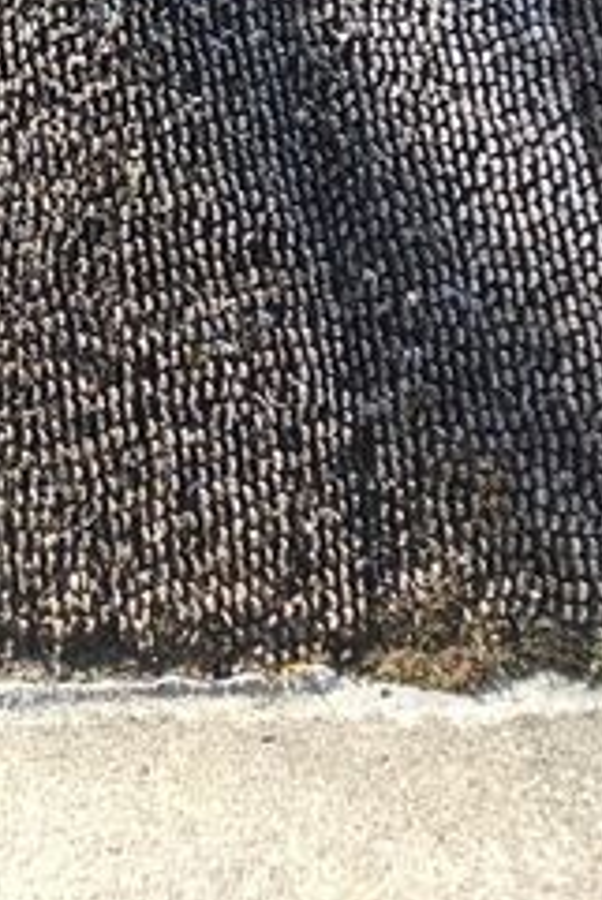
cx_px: -406
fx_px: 2555
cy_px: -230
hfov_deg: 12.5
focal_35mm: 102
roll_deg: -4.5
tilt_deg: -28.3
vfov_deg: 18.7
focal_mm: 4.15
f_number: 2.2
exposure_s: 1/430
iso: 25
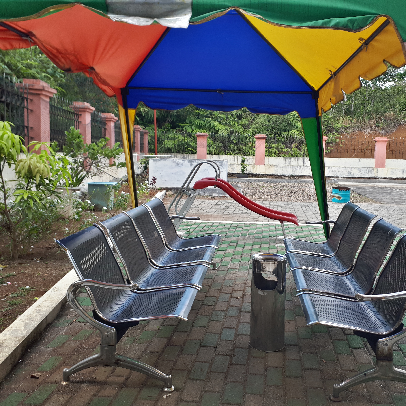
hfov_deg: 50.9
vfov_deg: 51.1
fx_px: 425
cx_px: 233
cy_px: 204
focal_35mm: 32
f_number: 1.9
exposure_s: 1/85
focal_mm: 3.6
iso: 40
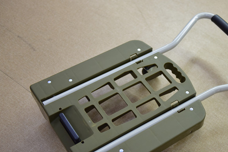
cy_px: 94
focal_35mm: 62
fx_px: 393
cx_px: 152
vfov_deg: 21.9
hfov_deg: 32.1
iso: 1000
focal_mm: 45
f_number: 2.8
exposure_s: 1/125
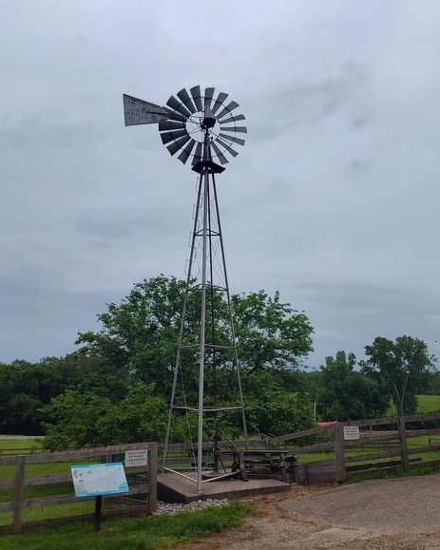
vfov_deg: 57.2
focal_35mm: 31
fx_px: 505
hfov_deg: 47.1
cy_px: 276
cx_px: 220
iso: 100
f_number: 1.8
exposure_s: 1/847
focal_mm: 5.56
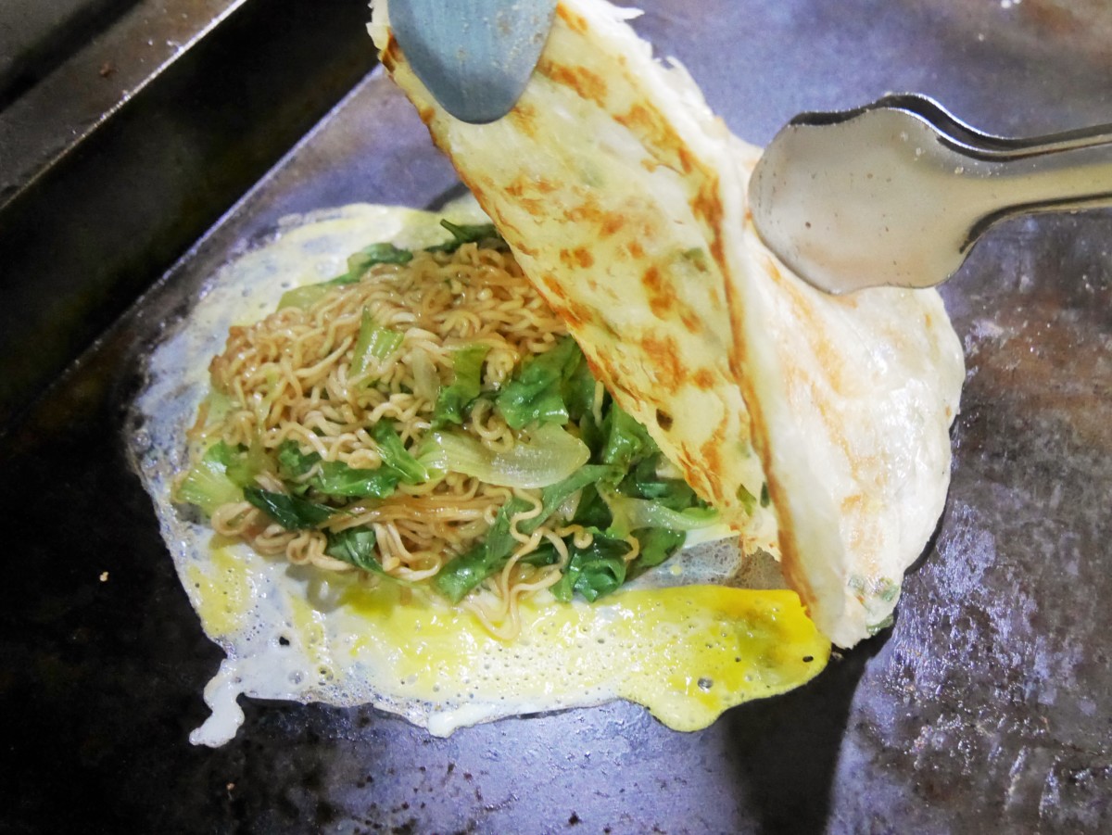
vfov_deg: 34.4
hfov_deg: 44.8
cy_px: 418
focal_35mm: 42
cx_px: 556
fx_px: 1350
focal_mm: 21
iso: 5000
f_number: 4
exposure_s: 1/60
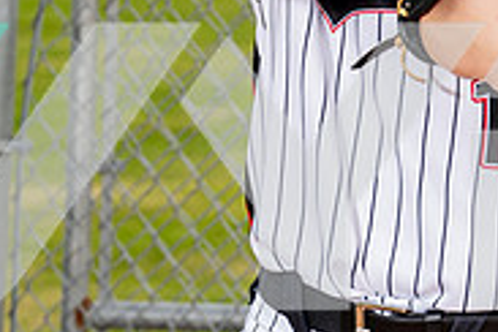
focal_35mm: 171
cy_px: -162
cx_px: 427
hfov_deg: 12.0
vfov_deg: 7.9
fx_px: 2365
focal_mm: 54
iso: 100
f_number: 4
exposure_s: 1/250
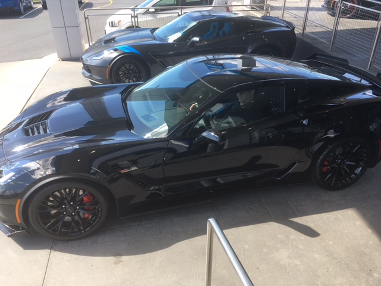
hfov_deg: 61.7
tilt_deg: -32.0
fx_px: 319
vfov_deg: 48.2
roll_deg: -0.1
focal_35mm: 29
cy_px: 143
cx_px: 190
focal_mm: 4.15
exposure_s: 1/324
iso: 25
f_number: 2.2
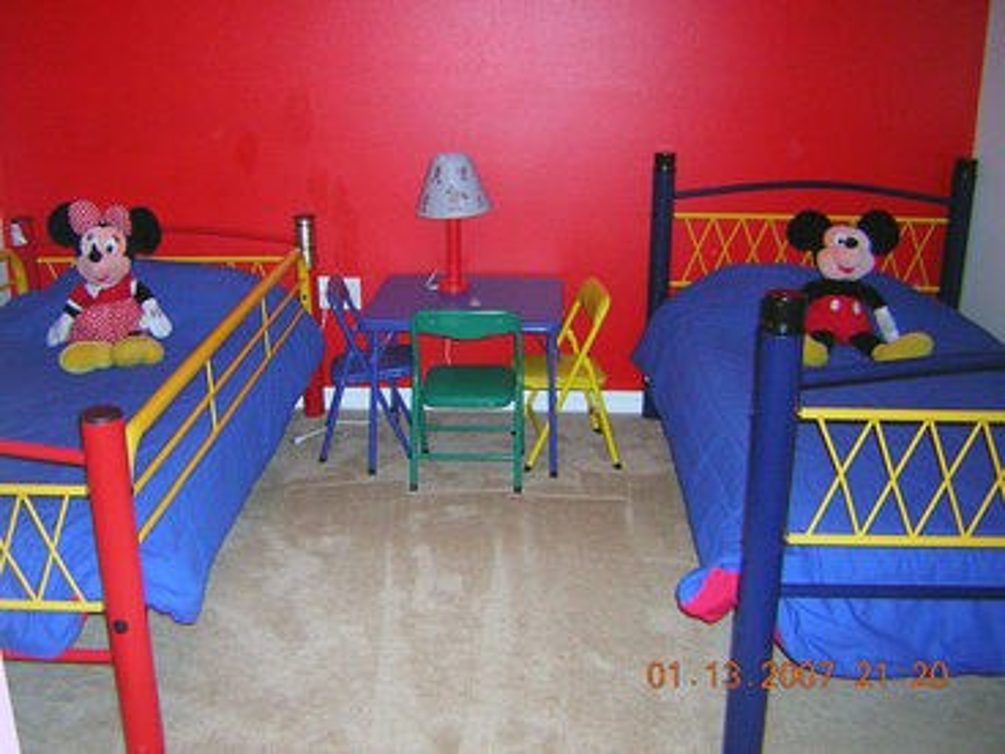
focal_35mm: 36
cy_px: 377
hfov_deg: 51.4
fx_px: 1045
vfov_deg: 39.7
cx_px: 502
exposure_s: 1/60.1
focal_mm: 4.7
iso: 200
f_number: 2.6
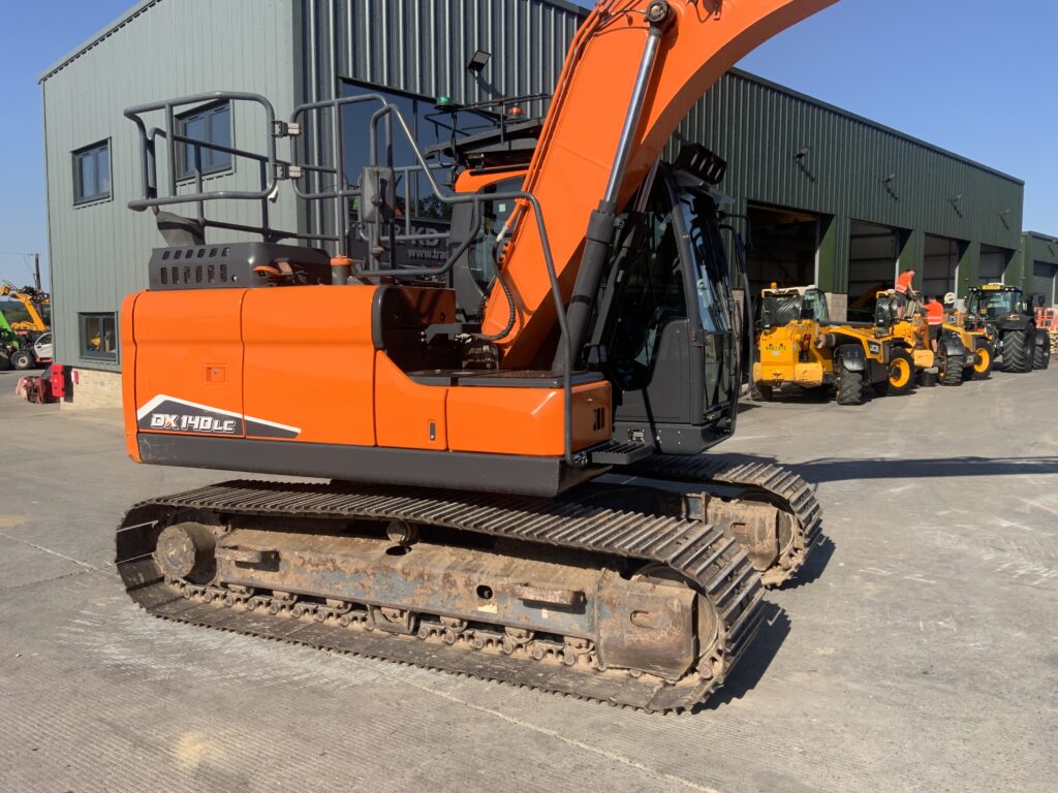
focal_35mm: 29
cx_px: 529
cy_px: 396
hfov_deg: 61.7
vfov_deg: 48.2
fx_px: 886
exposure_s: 1/1577
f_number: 1.8
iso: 16
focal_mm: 3
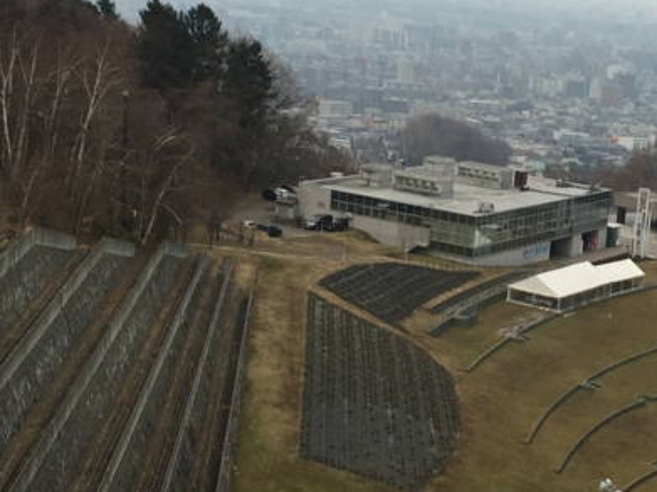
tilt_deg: -10.8
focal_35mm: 76
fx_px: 1442
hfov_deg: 24.9
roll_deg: -6.3
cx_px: 591
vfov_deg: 19.4
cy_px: 217
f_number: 2.2
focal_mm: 4.15
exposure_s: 1/182
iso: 25
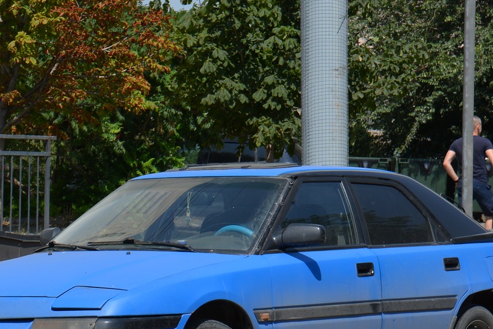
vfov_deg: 8.1
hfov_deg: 12.1
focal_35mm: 170
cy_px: 184
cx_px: 198
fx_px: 2329
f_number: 8
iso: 100
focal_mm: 62
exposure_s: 1/250
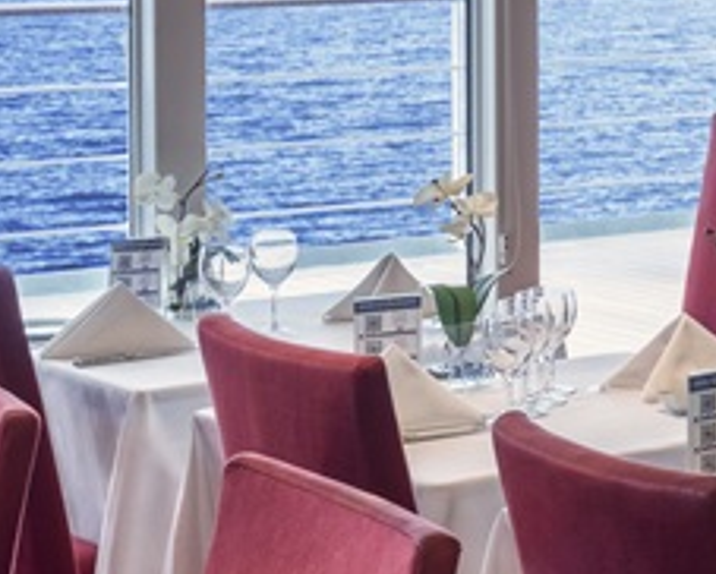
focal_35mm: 132
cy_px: -82
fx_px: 2800
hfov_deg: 13.1
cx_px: 1296
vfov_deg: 11.5
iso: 200
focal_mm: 32
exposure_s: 1/60
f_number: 11
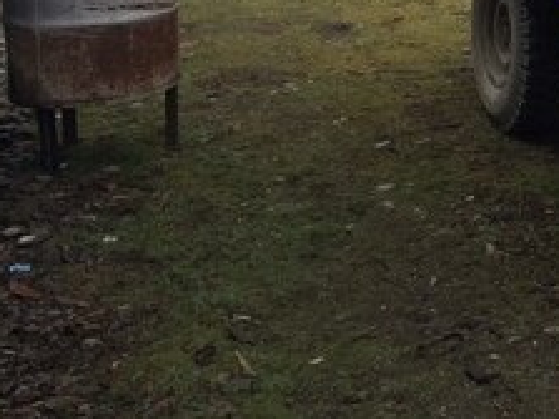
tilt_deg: -5.0
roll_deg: -1.4
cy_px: -159
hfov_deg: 20.3
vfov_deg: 16.1
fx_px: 1388
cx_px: 780
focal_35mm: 86
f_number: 2.2
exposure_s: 1/570
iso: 32
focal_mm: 4.15
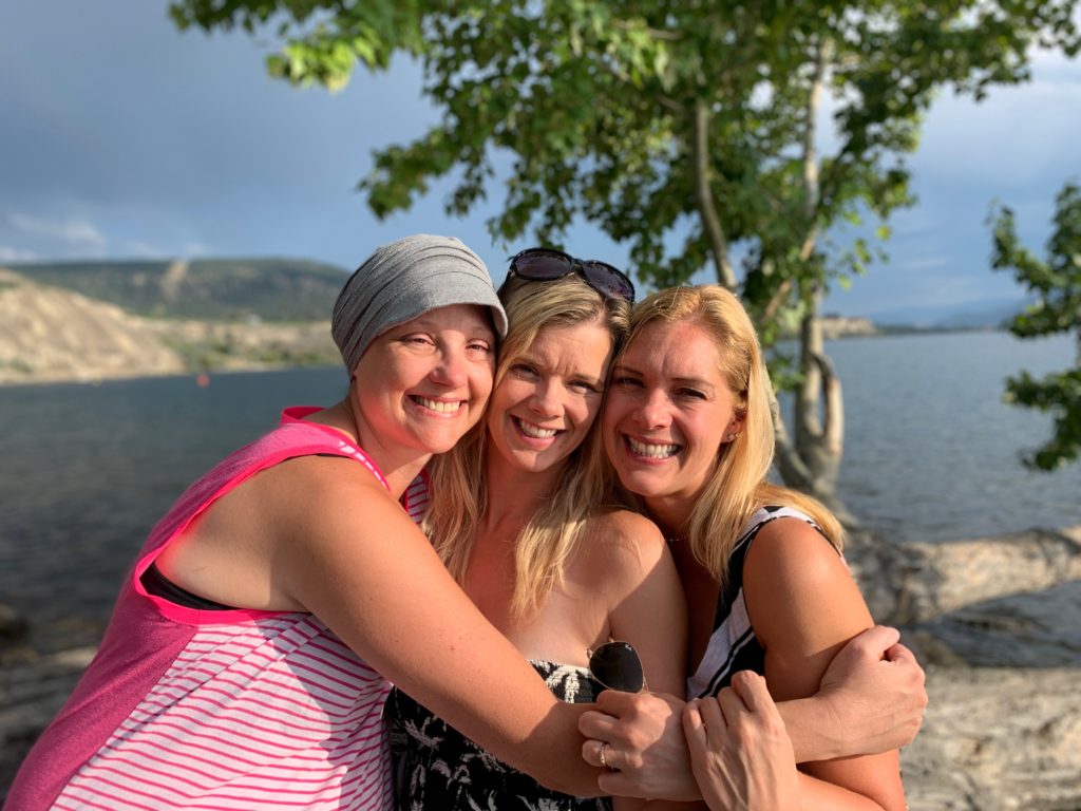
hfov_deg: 67.3
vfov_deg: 53.1
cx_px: 540
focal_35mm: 26
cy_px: 406
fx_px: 812
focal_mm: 4.25
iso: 25
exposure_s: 1/1536
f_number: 1.8
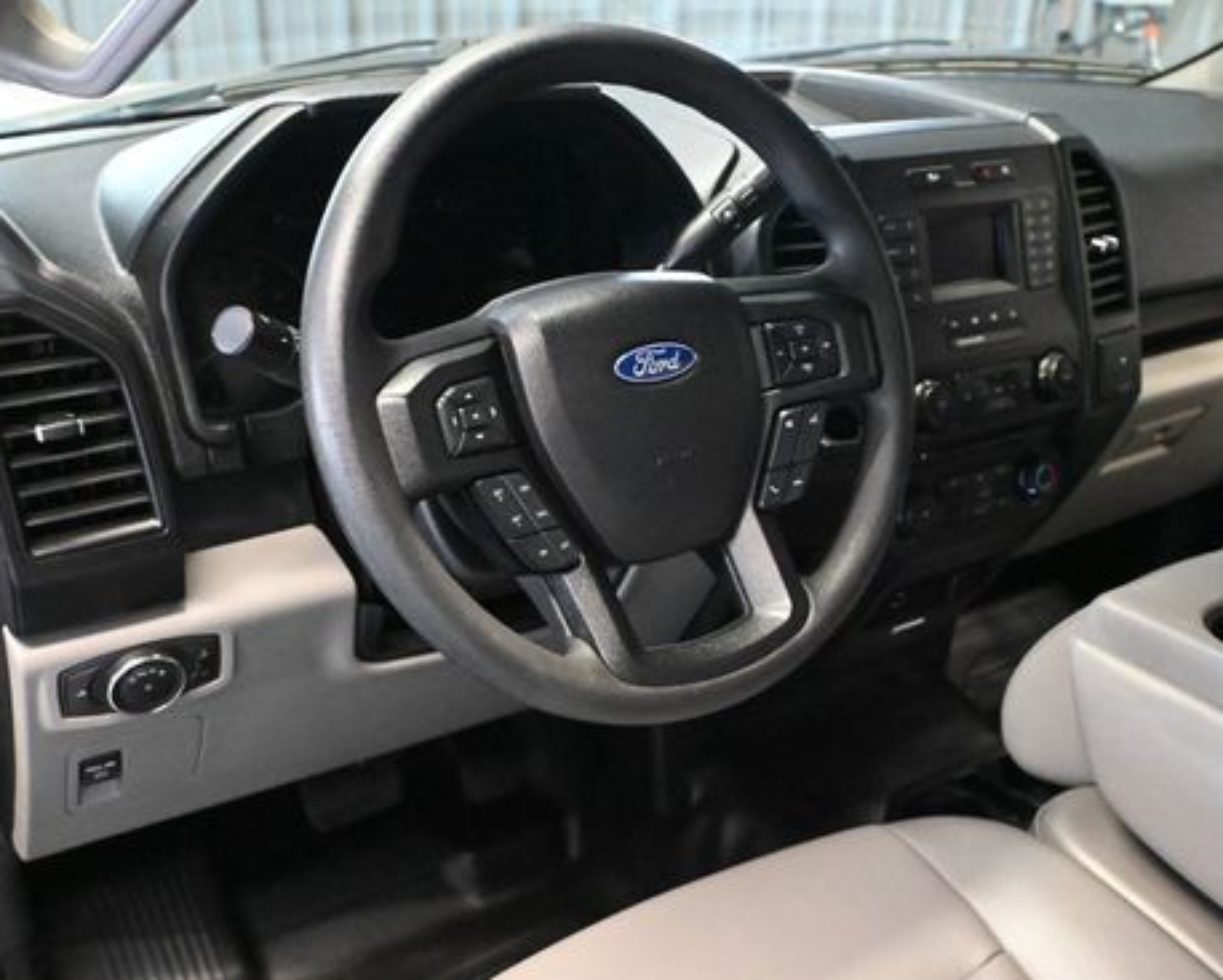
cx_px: 740
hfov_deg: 47.2
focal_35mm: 38
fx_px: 1388
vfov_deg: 38.8
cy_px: 563
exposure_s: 1/60
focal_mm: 19.5
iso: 12800
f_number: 3.8
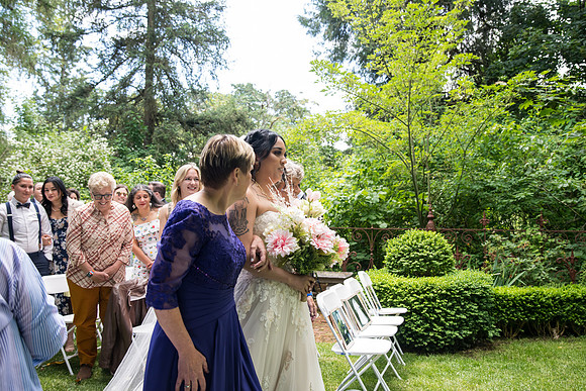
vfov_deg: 42.3
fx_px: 505
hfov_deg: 60.3
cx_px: 293
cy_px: 196
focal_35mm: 31
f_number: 3.5
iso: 640
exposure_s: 1/400
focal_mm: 31
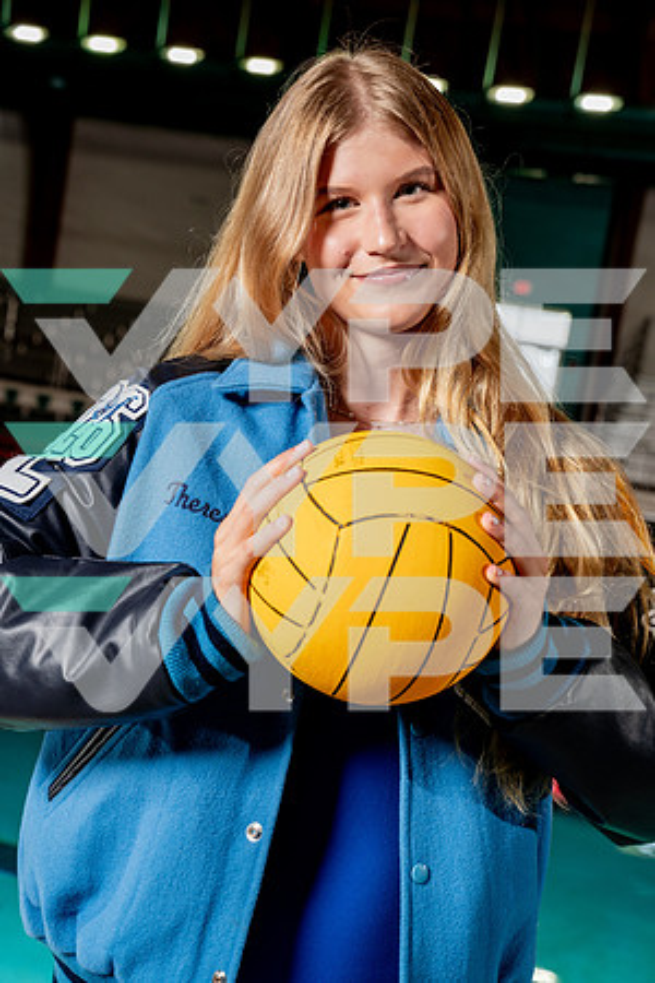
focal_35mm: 65
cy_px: 492
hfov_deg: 20.9
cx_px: 328
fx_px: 1774
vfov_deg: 31.0
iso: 400
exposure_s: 1/250
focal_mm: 65
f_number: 6.3
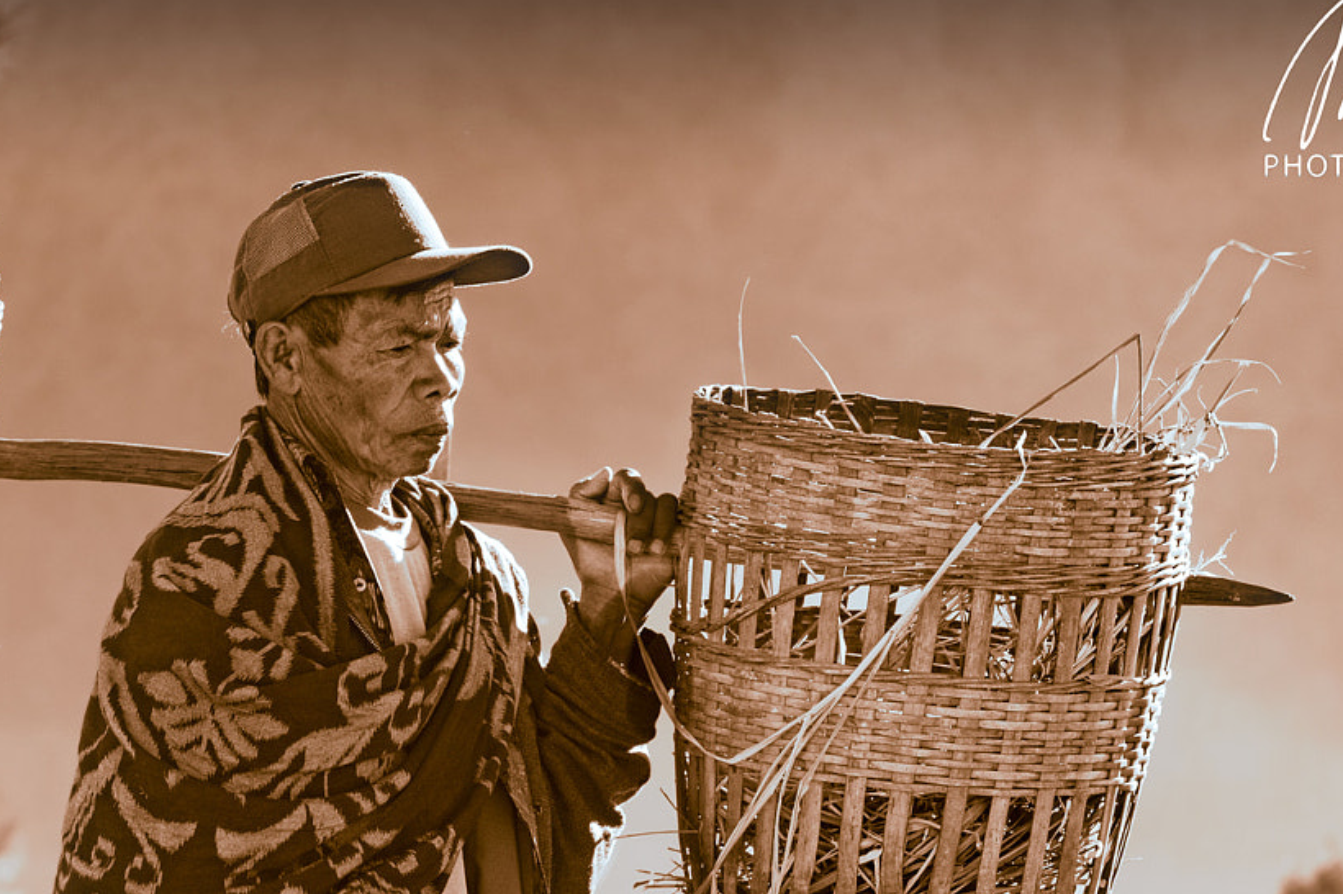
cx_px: 383
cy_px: 719
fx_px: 7644
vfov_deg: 6.7
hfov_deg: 10.0
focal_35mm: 205
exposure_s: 1/160
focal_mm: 105
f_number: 7.1
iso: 100
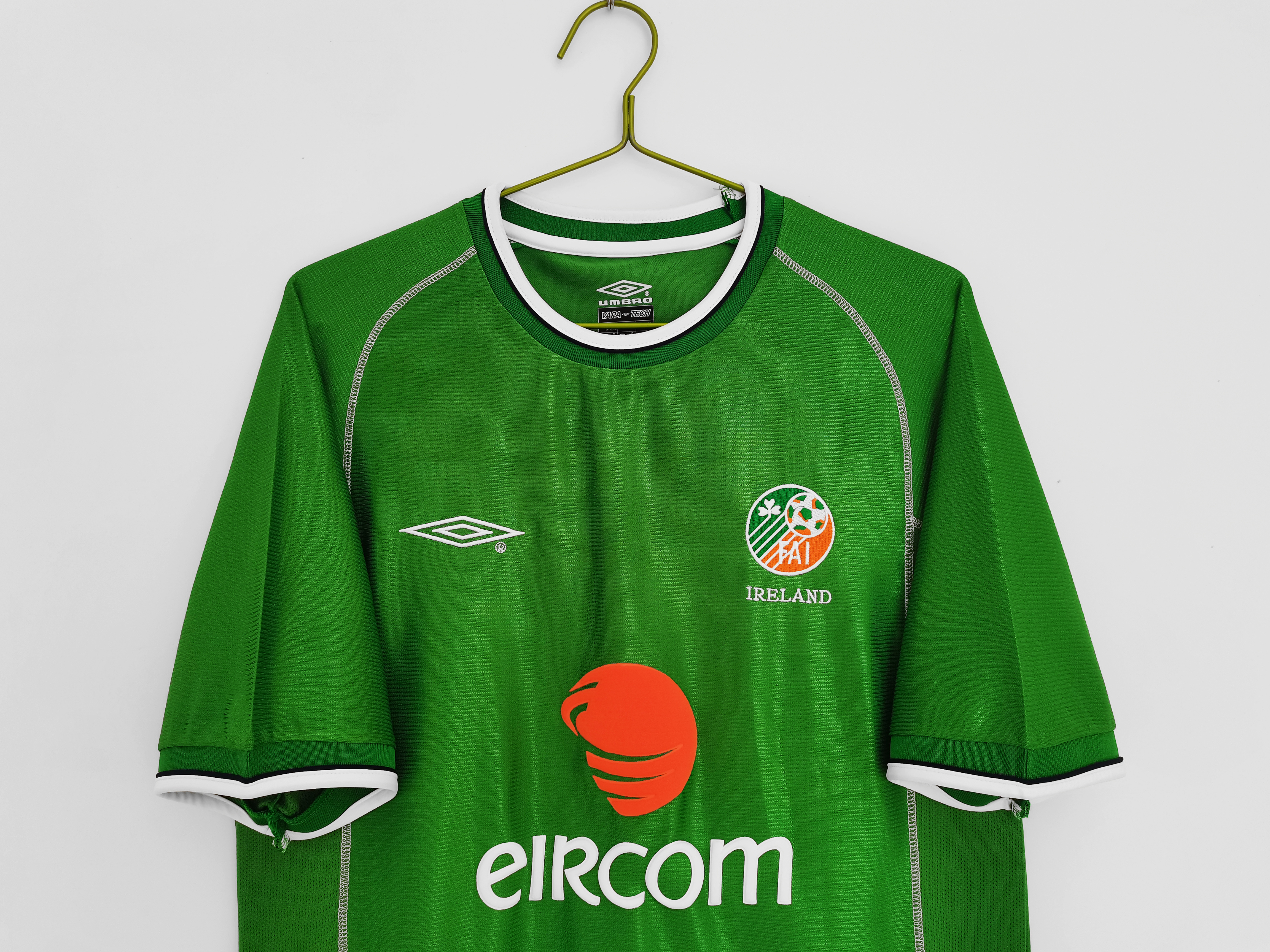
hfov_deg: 67.3
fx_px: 954
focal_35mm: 26
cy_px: 476
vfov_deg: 53.1
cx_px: 635
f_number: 1.8
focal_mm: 5.58
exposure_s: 1/60
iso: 125
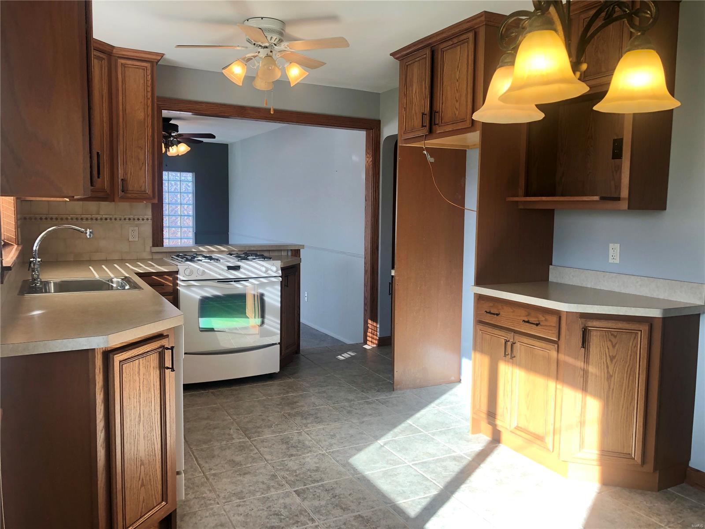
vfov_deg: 49.7
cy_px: 264
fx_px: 570
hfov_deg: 63.4
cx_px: 352
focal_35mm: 28
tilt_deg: -5.4
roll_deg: -1.1
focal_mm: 3.99
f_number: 1.8
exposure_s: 1/120
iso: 50
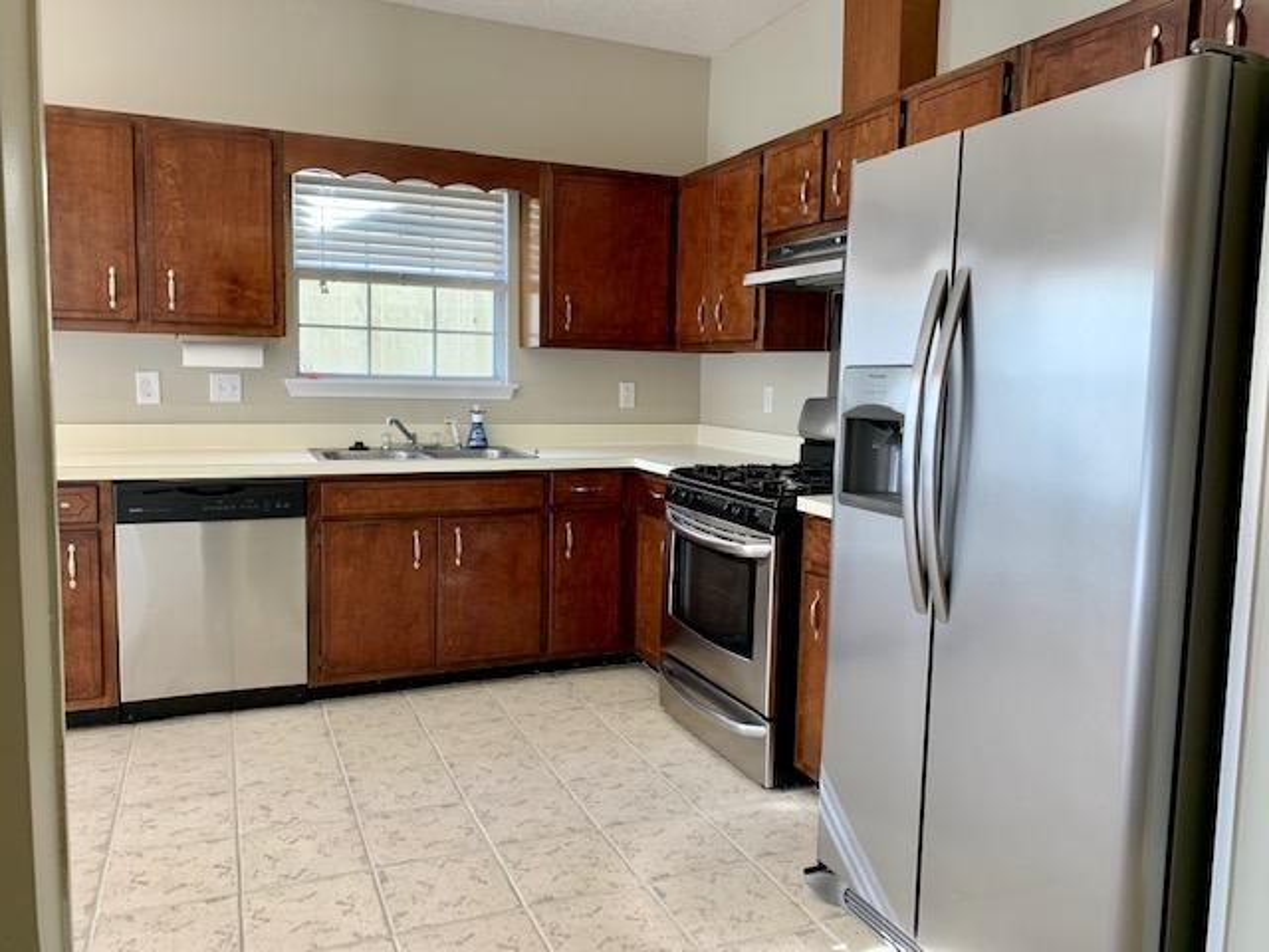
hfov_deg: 67.3
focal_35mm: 26
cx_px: 634
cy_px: 476
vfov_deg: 53.1
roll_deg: -1.4
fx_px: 953
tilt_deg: -5.6
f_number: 1.8
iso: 80
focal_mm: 4.25
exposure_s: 1/120
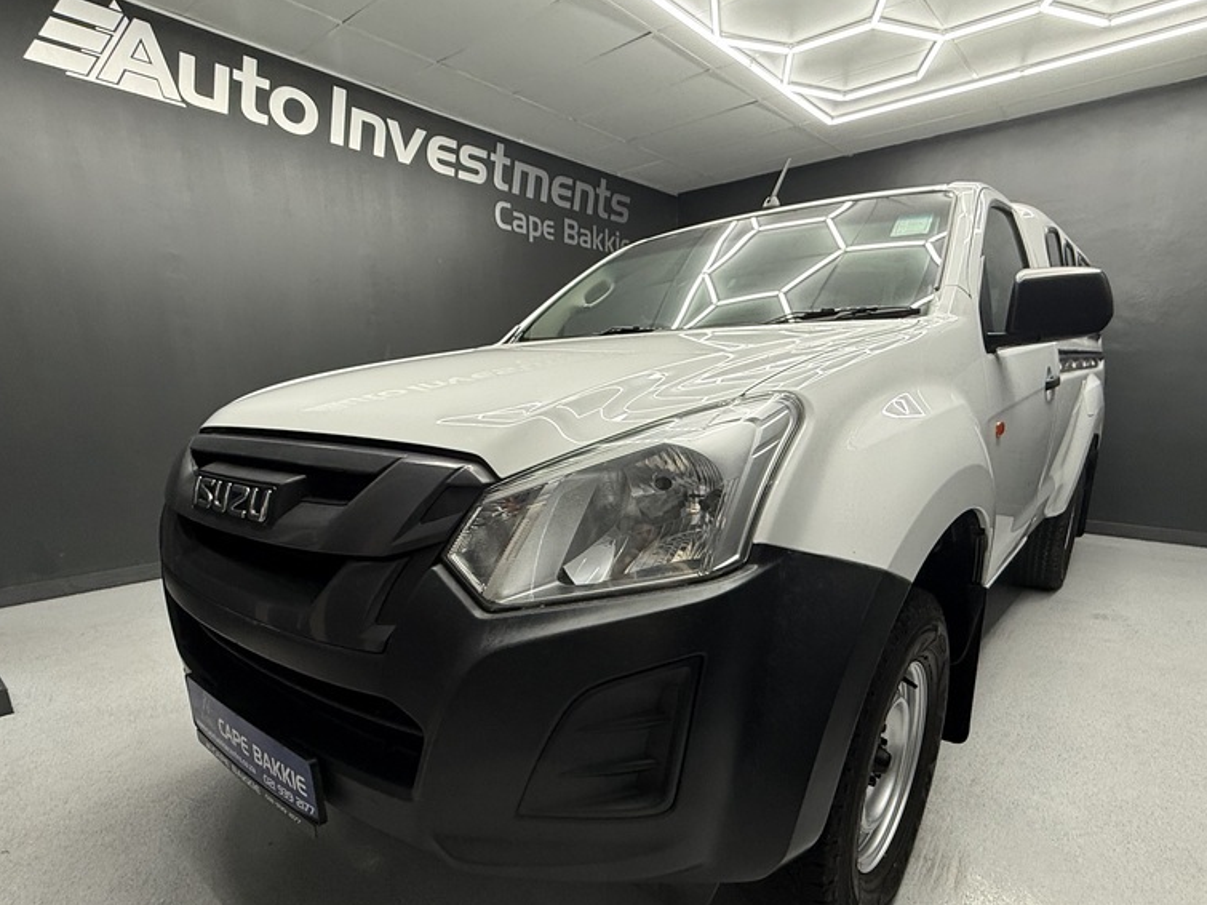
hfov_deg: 84.7
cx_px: 600
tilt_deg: -15.1
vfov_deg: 67.6
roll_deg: +0.5
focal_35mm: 19
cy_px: 568
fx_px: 662
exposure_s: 1/100
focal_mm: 2.22
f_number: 2.2
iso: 160
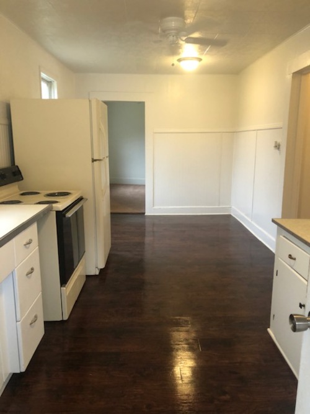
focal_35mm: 28
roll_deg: +0.0
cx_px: 155
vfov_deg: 63.5
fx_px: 334
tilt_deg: -12.0
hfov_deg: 49.7
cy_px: 207
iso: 125
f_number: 1.8
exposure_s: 1/60
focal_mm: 3.99
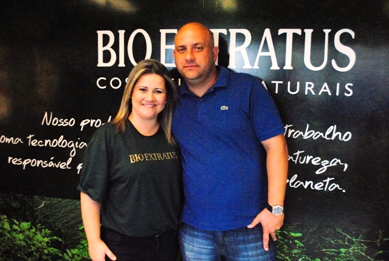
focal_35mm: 33
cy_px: 130
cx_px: 194
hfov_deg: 57.1
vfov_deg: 40.2
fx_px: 357
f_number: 4.5
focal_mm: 22
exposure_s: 1/320
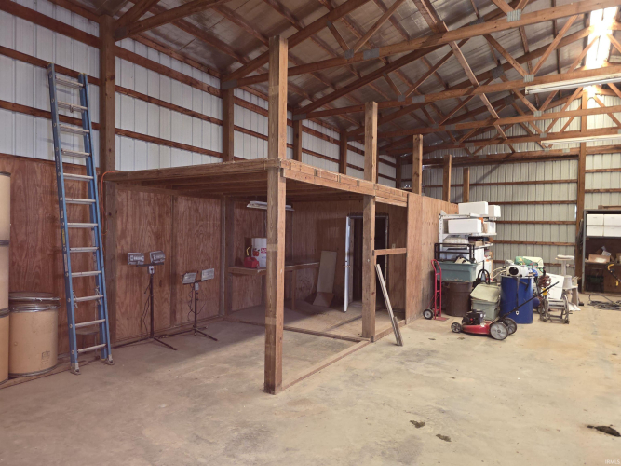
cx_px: 310
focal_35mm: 23
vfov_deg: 58.9
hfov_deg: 73.9
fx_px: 413
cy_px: 233
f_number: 1.7
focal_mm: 6.3
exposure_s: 1/12
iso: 250
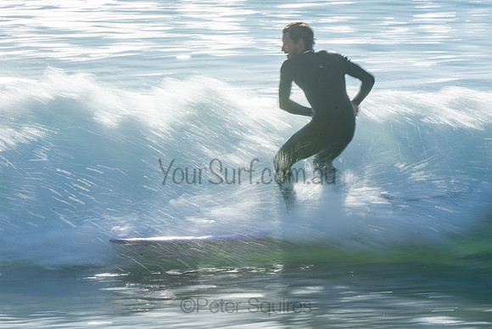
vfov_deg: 2.3
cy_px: 164
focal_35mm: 600
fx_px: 8202
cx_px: 246
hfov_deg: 3.4
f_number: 29
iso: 100
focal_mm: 400
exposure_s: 1/30
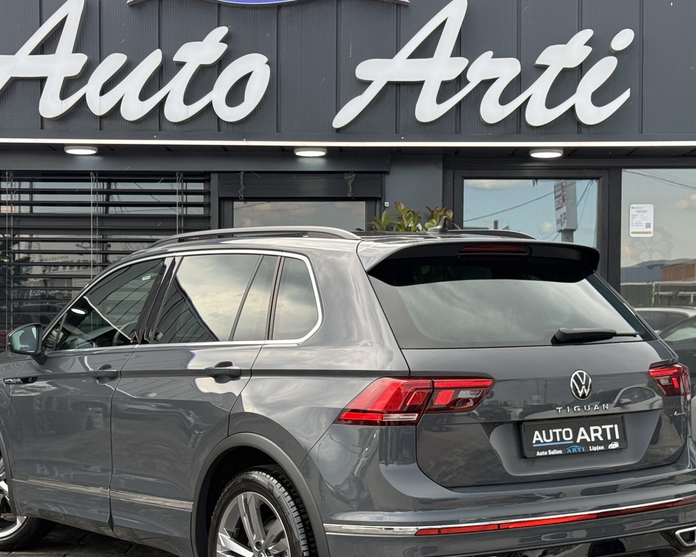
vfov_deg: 21.8
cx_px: 305
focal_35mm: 70
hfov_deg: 27.1
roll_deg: -0.3
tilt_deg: -0.6
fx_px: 1442
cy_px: 334
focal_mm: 6.76
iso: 64
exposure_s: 1/481
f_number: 1.78
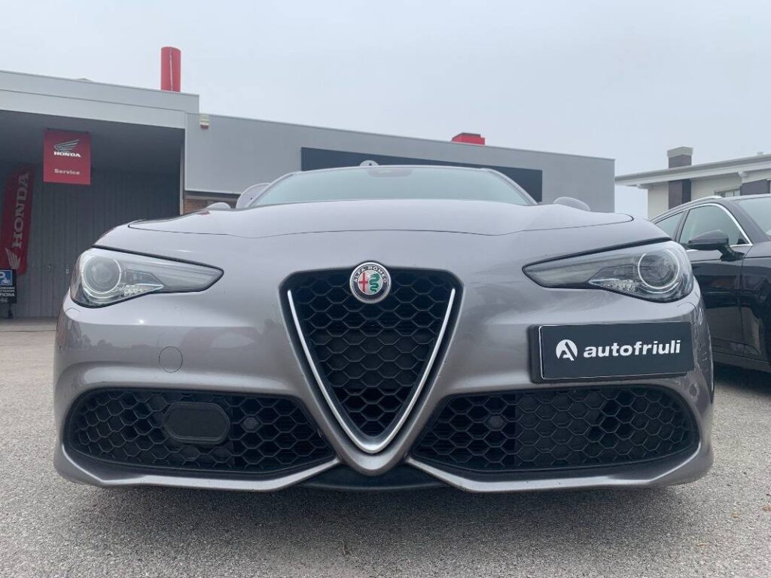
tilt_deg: +0.5
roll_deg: -1.2
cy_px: 289
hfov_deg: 67.3
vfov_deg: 53.1
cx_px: 386
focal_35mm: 26
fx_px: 579
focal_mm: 4.25
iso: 25
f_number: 1.8
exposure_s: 1/1661
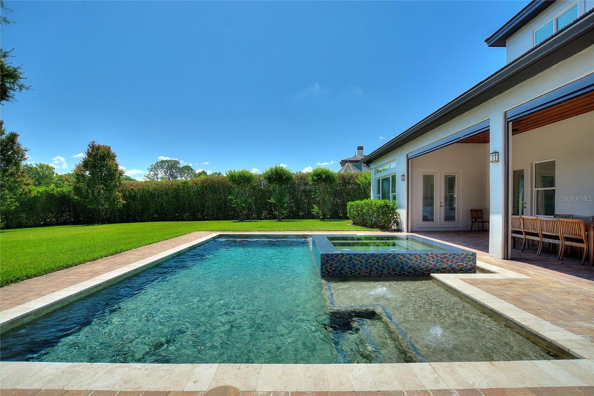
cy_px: 198
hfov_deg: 100.4
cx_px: 297
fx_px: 247
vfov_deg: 77.3
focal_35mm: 15
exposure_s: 1/500
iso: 100
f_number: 4.5
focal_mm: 10
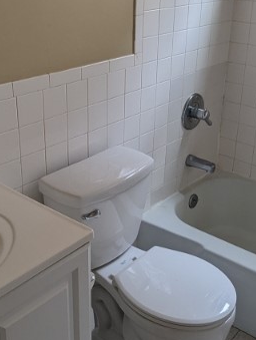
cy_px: 138
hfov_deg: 30.3
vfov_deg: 39.5
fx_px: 473
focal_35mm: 48
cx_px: 133
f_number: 2.2
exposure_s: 1/44.5
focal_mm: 2.35
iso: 50
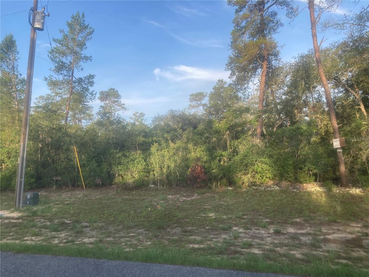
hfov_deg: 63.4
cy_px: 138
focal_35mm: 28
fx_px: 298
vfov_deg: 49.7
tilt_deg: +4.3
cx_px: 184
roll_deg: -1.0
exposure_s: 1/545
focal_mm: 3.99
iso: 20
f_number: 1.8
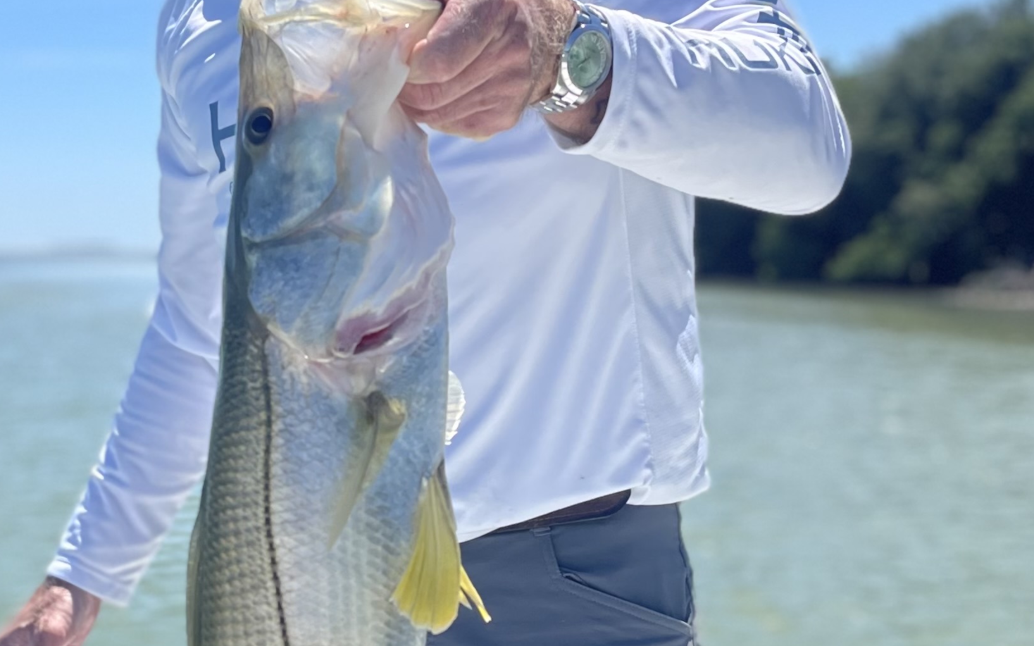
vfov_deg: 19.1
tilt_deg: -4.6
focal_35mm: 68
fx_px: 1916
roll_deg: -0.1
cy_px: 399
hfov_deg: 29.9
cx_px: 321
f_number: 1.6
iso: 50
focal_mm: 5.1
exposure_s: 1/6993
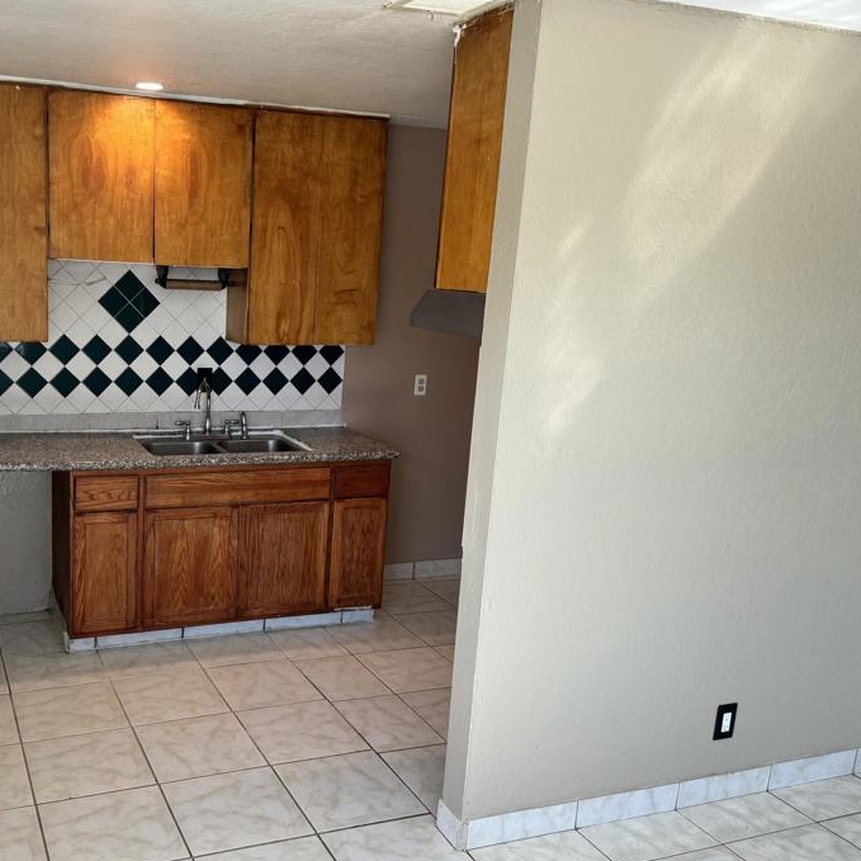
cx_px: 240
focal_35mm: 32
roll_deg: -2.1
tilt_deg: -11.0
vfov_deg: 51.1
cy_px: 460
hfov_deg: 49.5
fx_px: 900
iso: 125
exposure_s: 1/121
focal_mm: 6.76
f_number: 1.78
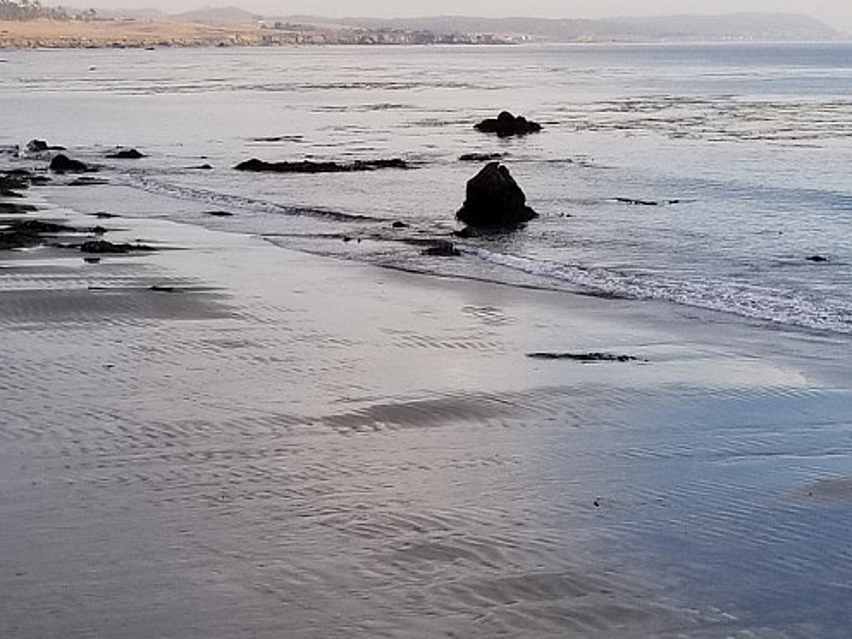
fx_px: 2067
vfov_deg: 17.6
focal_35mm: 84
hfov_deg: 23.2
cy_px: 270
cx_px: 334
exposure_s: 1/1292
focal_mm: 4.25
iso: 50
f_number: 1.7
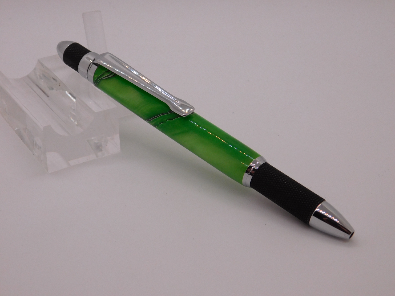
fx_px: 673
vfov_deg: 24.8
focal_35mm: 59
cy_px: 148
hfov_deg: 32.7
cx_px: 198
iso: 125
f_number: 4
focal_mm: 10.4
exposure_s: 1/125
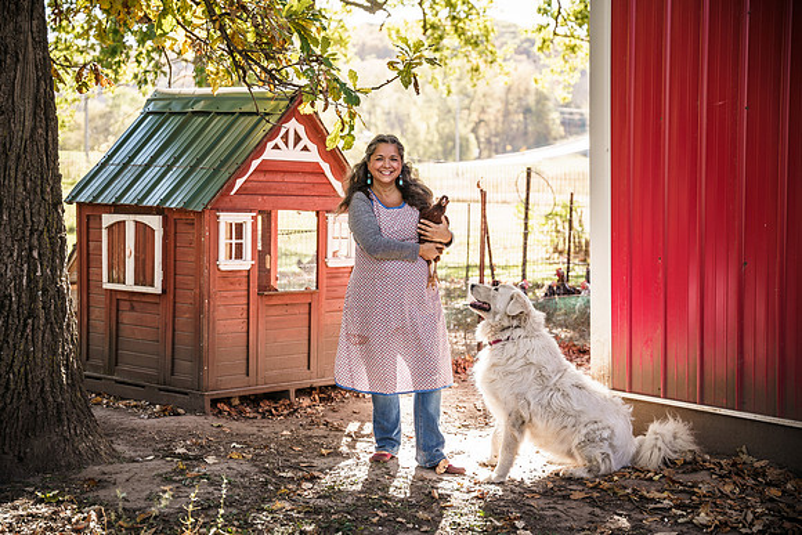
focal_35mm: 59
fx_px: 1317
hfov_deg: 33.9
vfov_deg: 23.0
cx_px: 401
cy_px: 268
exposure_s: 1/160
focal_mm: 58.8
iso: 100
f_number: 2.8
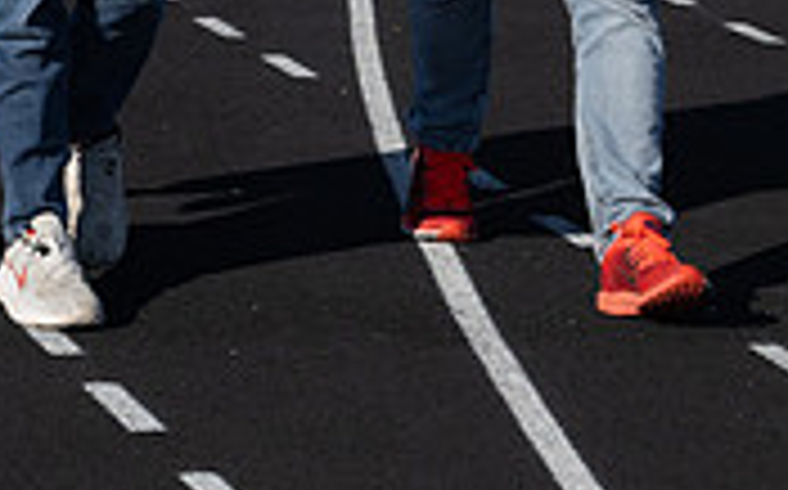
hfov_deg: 8.8
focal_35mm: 238
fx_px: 5106
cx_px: -38
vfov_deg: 5.4
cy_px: -527
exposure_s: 1/400
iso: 100
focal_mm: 36
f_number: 8
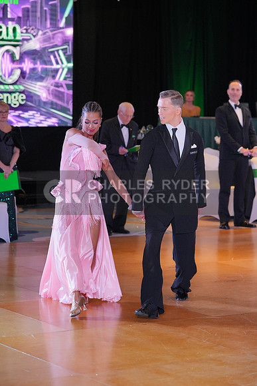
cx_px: 128
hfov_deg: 12.7
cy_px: 193
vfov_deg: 18.9
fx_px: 1156
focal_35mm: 108
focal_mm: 108
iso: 3200
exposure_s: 1/400
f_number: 4
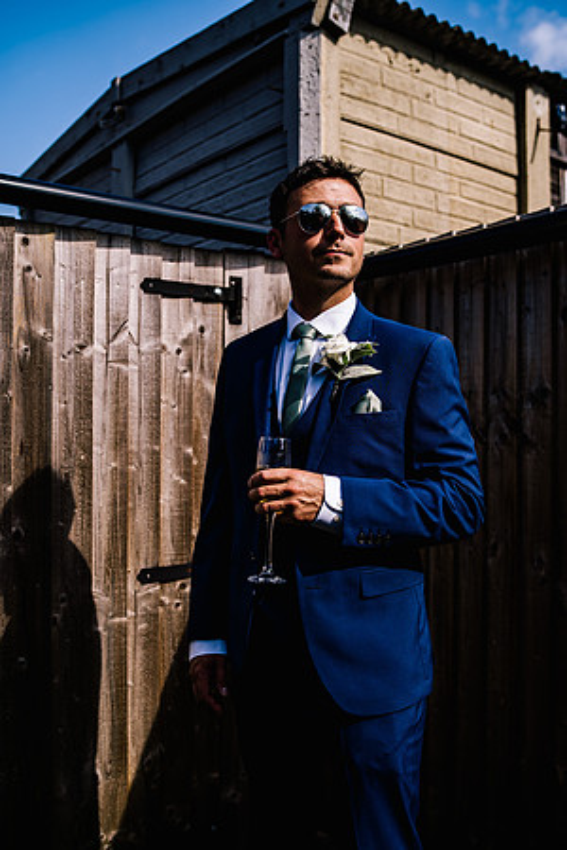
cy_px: 425
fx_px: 827
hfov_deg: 37.9
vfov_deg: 54.4
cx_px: 284
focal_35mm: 35
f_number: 3.2
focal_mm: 35
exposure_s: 1/1250
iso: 50
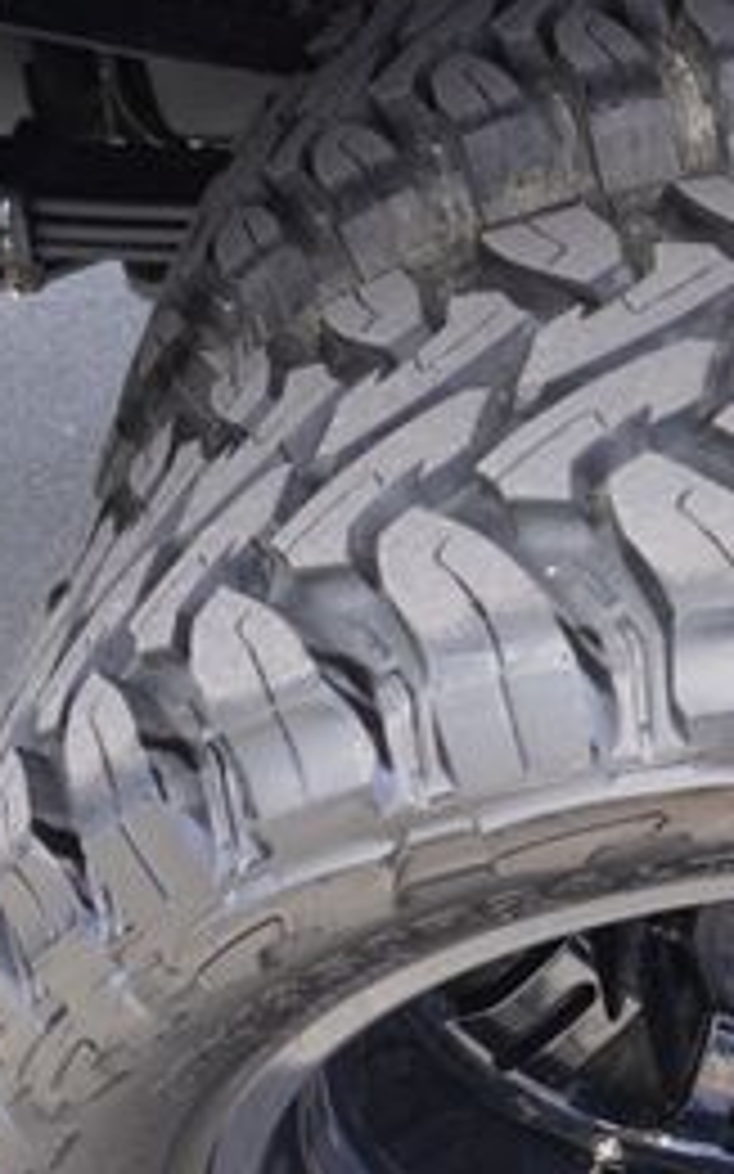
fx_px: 1921
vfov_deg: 33.9
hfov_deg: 20.6
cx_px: 806
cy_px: 702
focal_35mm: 60
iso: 100
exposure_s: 1/60
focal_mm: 16
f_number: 4
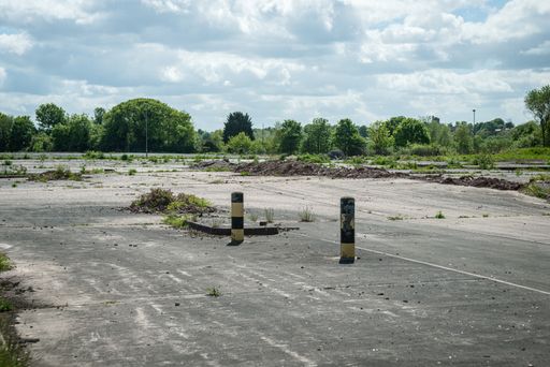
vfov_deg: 19.5
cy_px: 184
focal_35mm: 70
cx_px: 275
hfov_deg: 28.8
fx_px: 1070
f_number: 5
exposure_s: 1/2500
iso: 250
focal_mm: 70
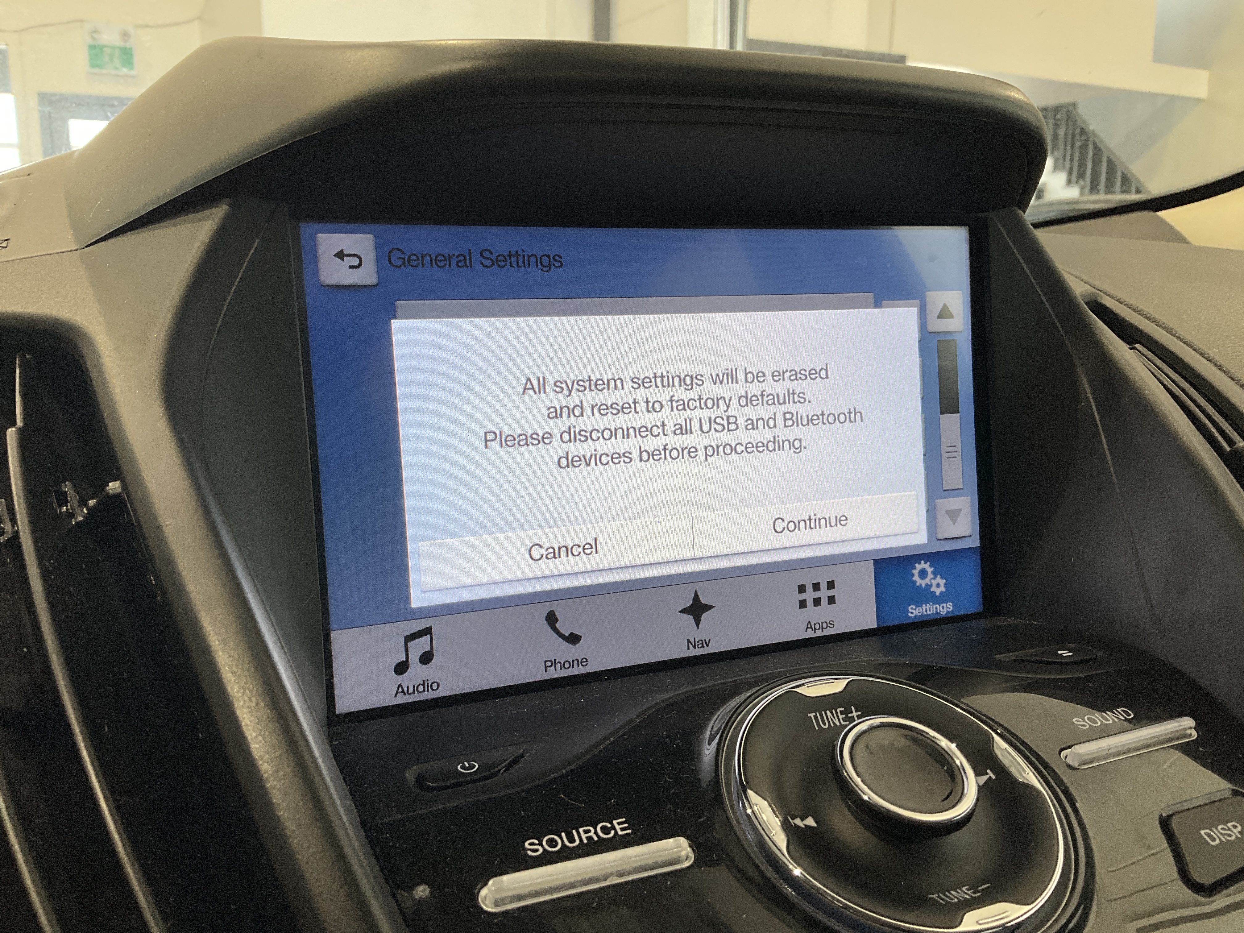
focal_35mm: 29
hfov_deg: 61.7
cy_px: 466
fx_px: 1042
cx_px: 622
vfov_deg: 48.2
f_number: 1.8
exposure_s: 1/120
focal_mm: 3
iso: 64
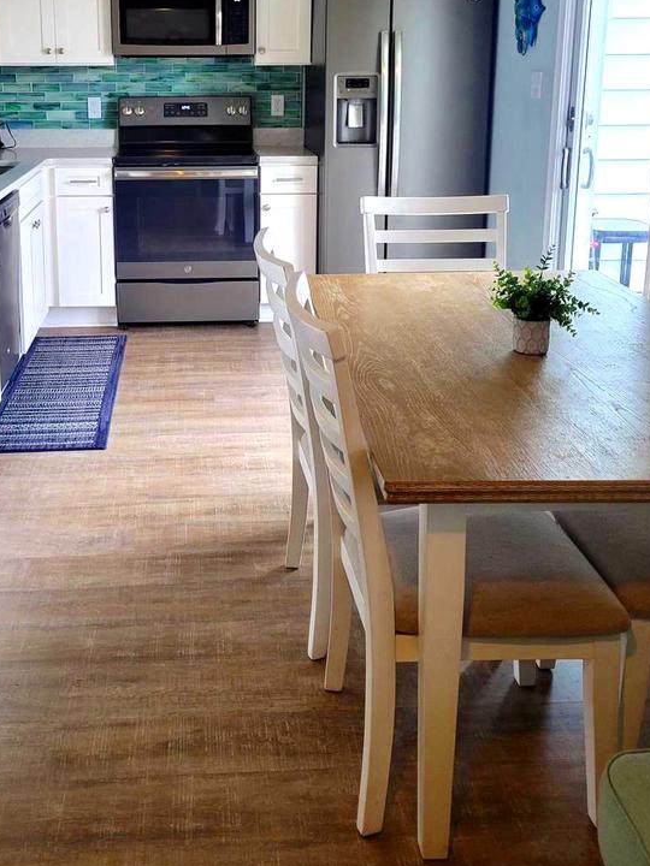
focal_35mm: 39
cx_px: 229
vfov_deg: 46.8
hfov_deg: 36.5
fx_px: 976
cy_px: 260
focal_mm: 5.4
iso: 200
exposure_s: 1/120
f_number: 1.8
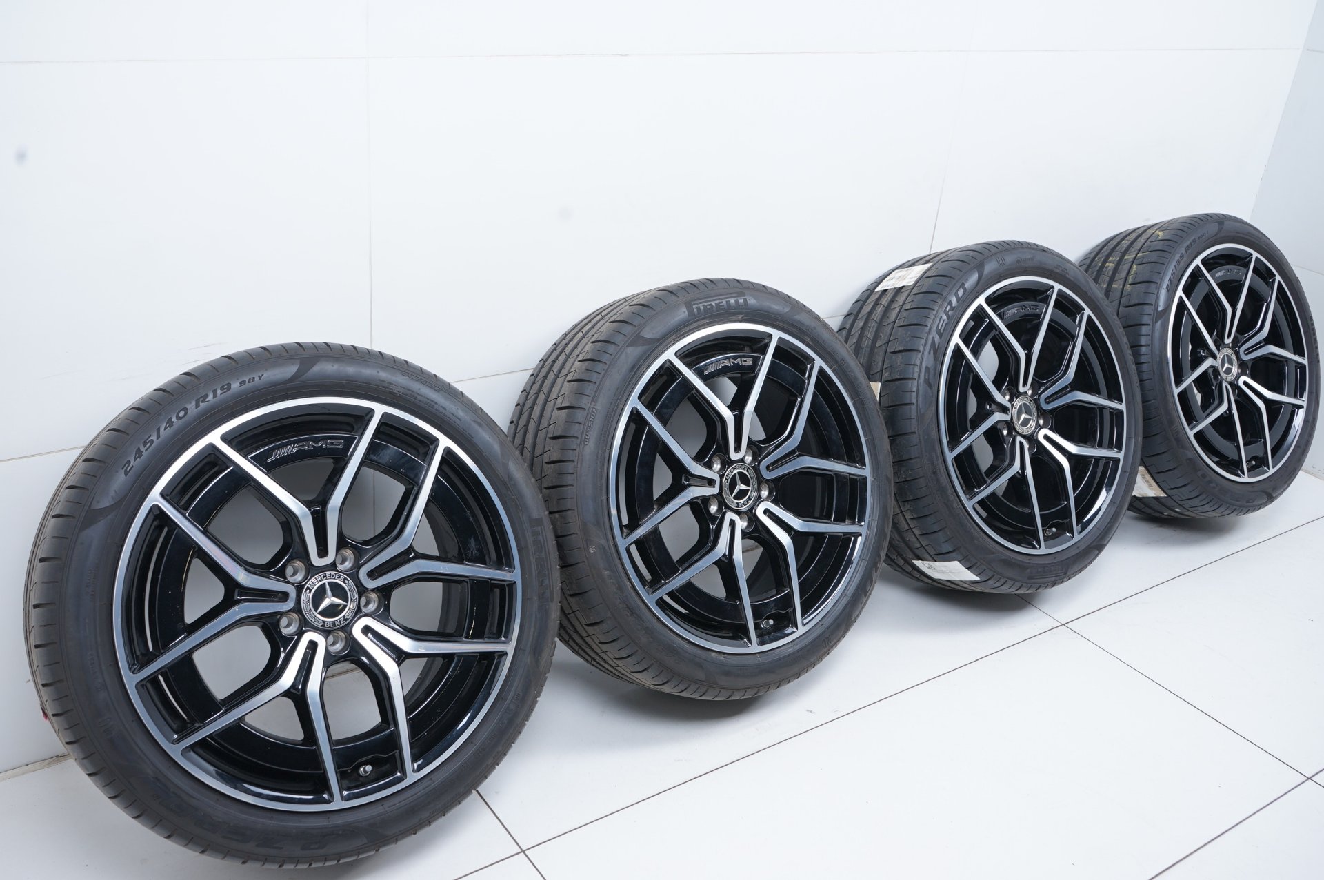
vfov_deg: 41.1
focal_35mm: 32
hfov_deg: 58.8
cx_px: 662
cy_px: 440
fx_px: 1176
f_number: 7.1
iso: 250
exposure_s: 1/125
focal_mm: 32
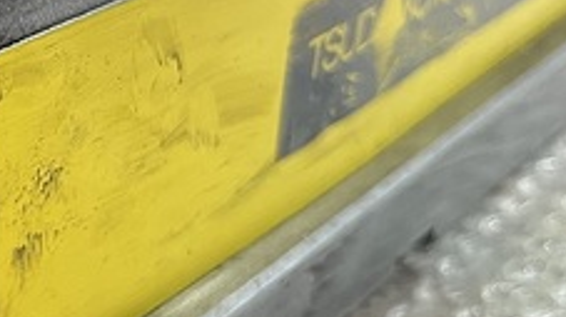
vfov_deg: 15.0
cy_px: 75
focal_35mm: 80
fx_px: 1199
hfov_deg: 24.1
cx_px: -112
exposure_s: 1/50
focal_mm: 5.1
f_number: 1.6
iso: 200
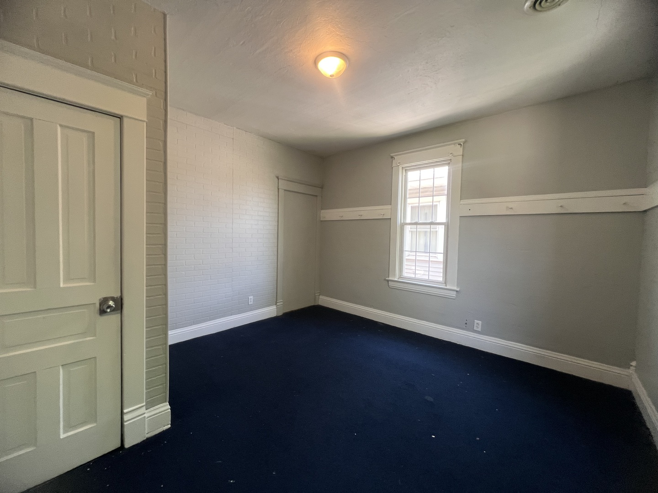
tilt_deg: -3.5
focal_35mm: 13
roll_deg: -1.7
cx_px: 329
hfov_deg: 106.2
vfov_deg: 89.9
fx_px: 247
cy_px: 246
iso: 200
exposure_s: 1/60
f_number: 1.8
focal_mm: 1.57
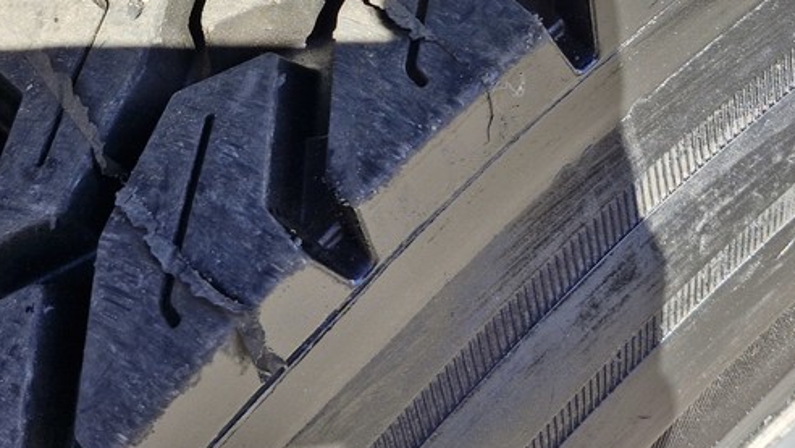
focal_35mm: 58
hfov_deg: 36.0
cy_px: -137
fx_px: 1223
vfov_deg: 19.2
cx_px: 343
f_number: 1.8
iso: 50
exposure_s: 1/243
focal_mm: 5.54
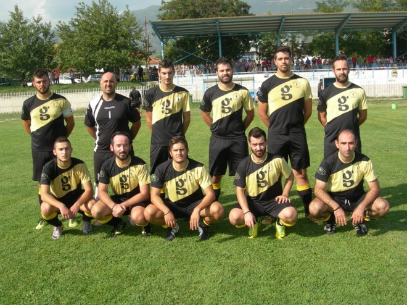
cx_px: 204
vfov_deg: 35.1
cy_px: 152
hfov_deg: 45.8
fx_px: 482
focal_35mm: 41
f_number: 4.9
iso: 50
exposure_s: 1/338
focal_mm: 8.5
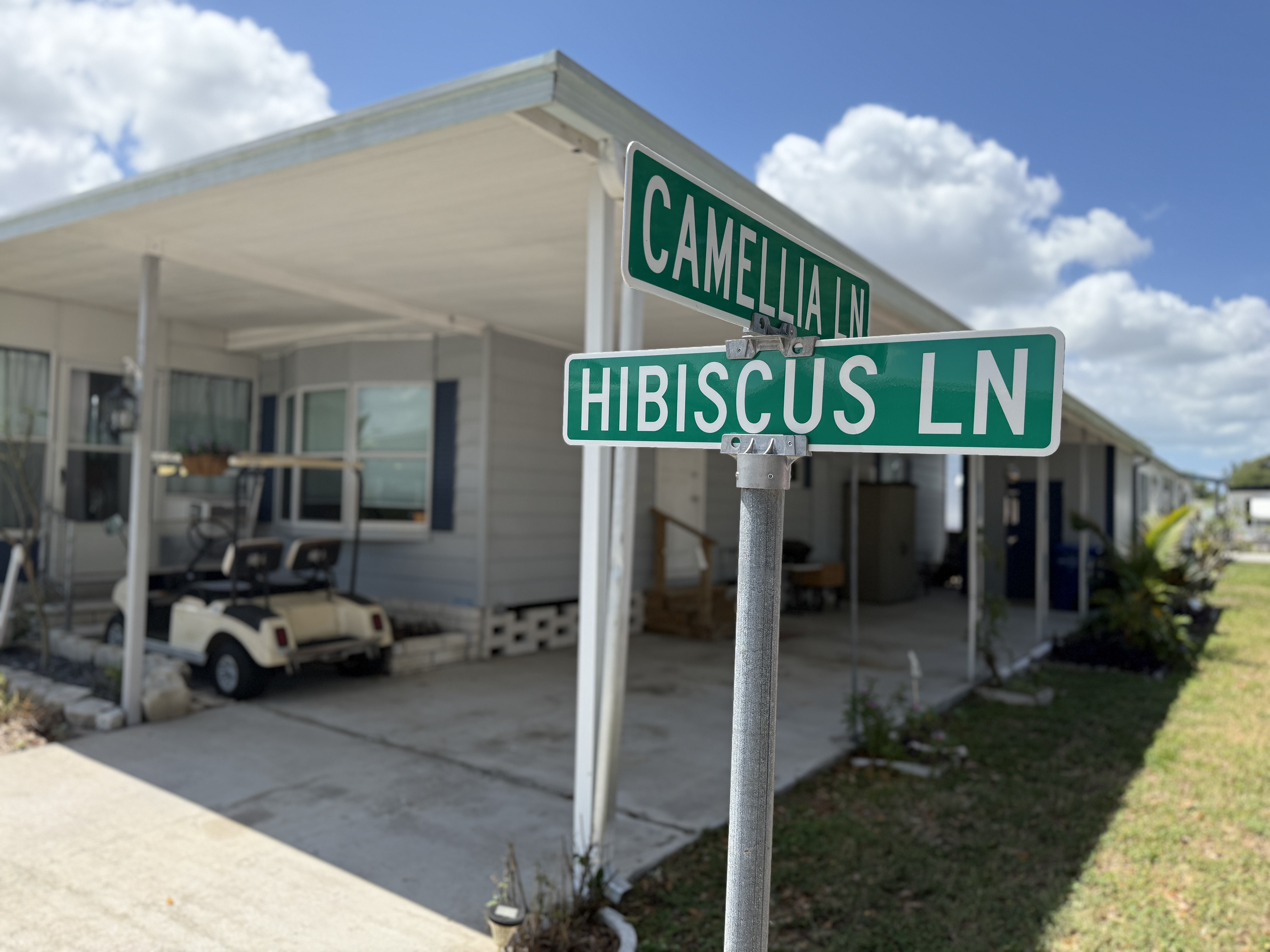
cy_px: 476
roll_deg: -1.6
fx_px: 881
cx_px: 635
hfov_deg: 71.6
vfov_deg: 56.8
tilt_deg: +2.9
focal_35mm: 24
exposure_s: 1/4405
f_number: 1.78
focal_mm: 6.76
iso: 100
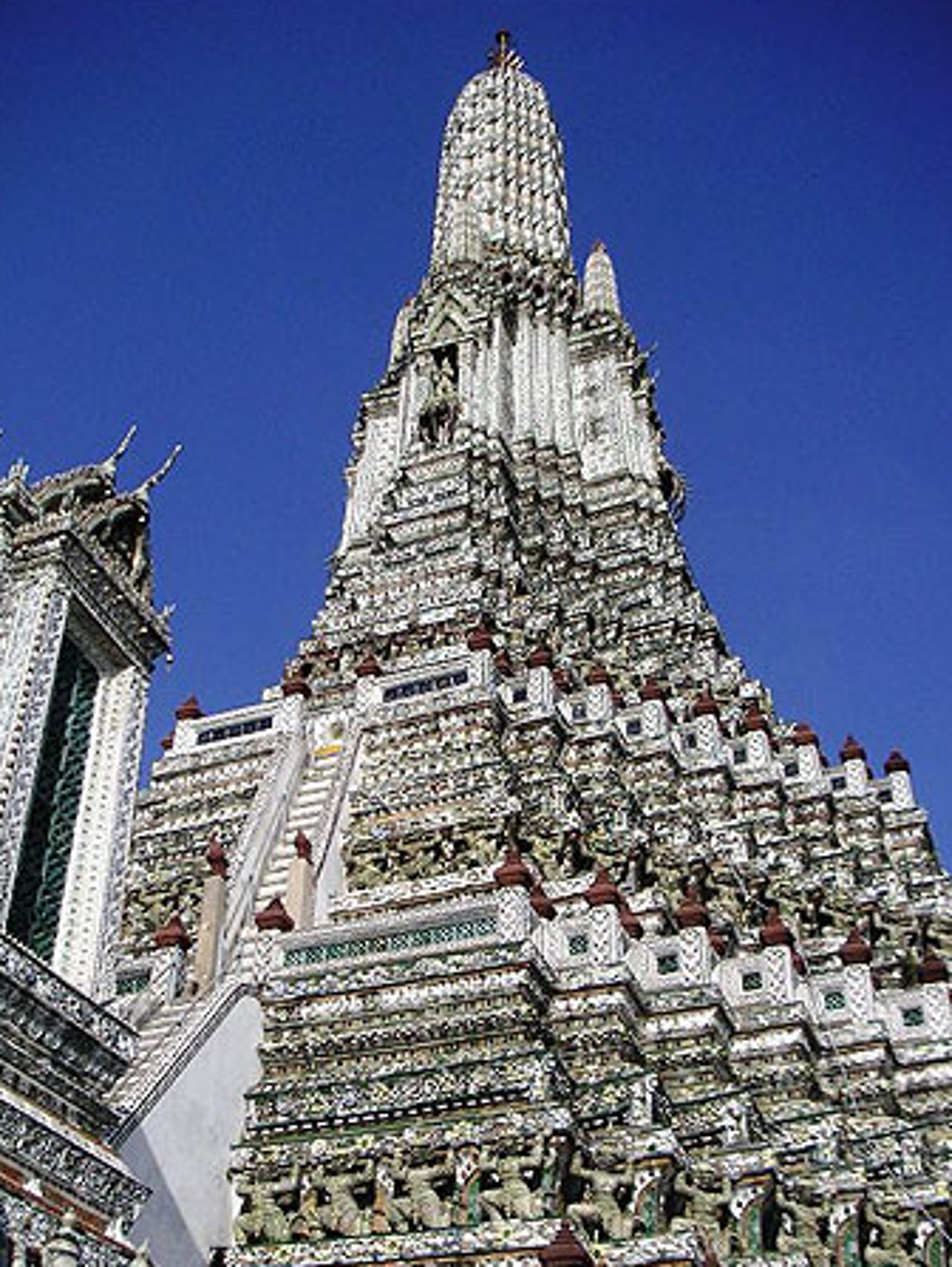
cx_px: 490
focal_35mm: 43
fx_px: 1575
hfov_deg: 33.6
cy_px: 720
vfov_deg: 43.7
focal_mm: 5.7
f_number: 6.7
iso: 50
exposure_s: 1/350
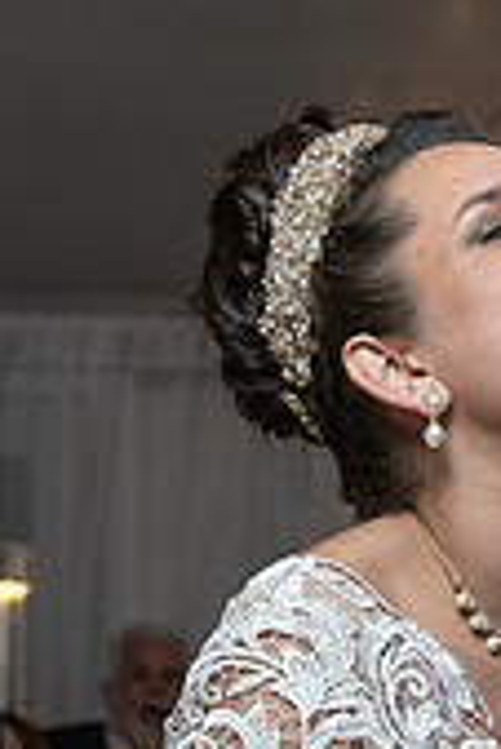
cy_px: 403
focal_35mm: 187
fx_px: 3895
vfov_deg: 11.0
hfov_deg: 7.4
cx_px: 308
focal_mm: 38
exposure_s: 1/200
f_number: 4
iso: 2000
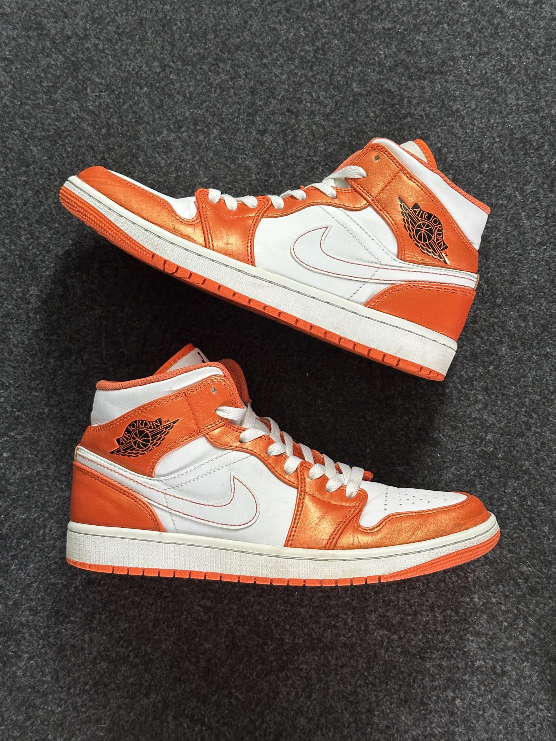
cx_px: 278
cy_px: 370
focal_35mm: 48
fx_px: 1028
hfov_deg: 30.3
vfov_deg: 39.7
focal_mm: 6.86
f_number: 1.78
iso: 200
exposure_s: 1/50
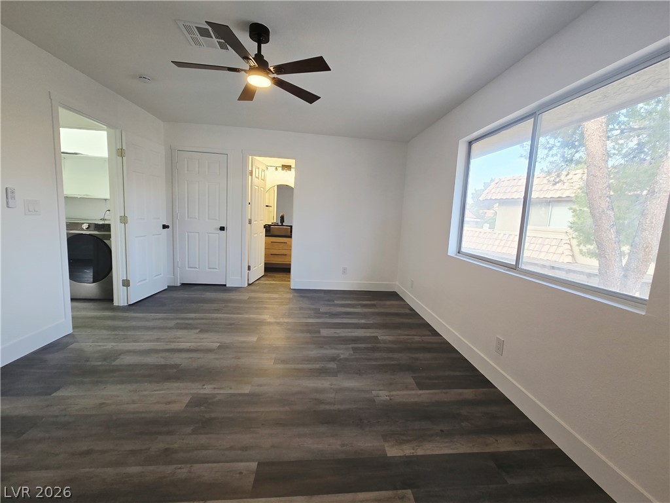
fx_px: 252
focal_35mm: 13
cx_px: 335
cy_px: 252
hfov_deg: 106.2
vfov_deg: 89.9
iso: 125
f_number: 2.2
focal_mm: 2.2
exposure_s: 1/60
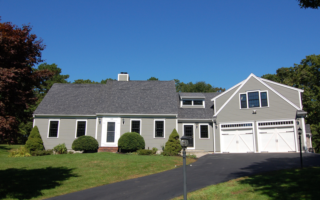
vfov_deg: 40.6
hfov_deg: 61.2
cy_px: 103
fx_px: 270
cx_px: 162
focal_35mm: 31
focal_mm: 20
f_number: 10
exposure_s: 1/400
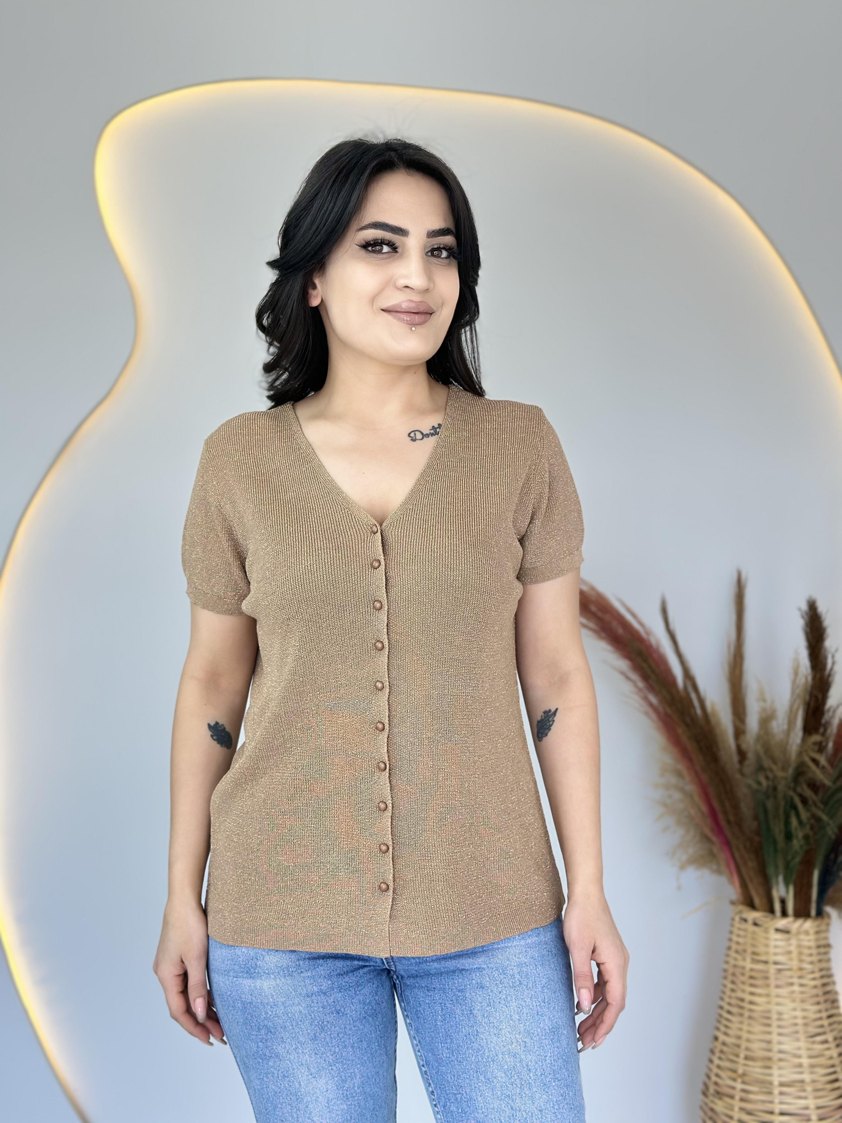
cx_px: 421
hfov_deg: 30.3
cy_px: 562
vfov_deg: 39.7
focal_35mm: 48
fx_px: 1557
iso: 64
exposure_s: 1/155
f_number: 1.78
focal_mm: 6.86
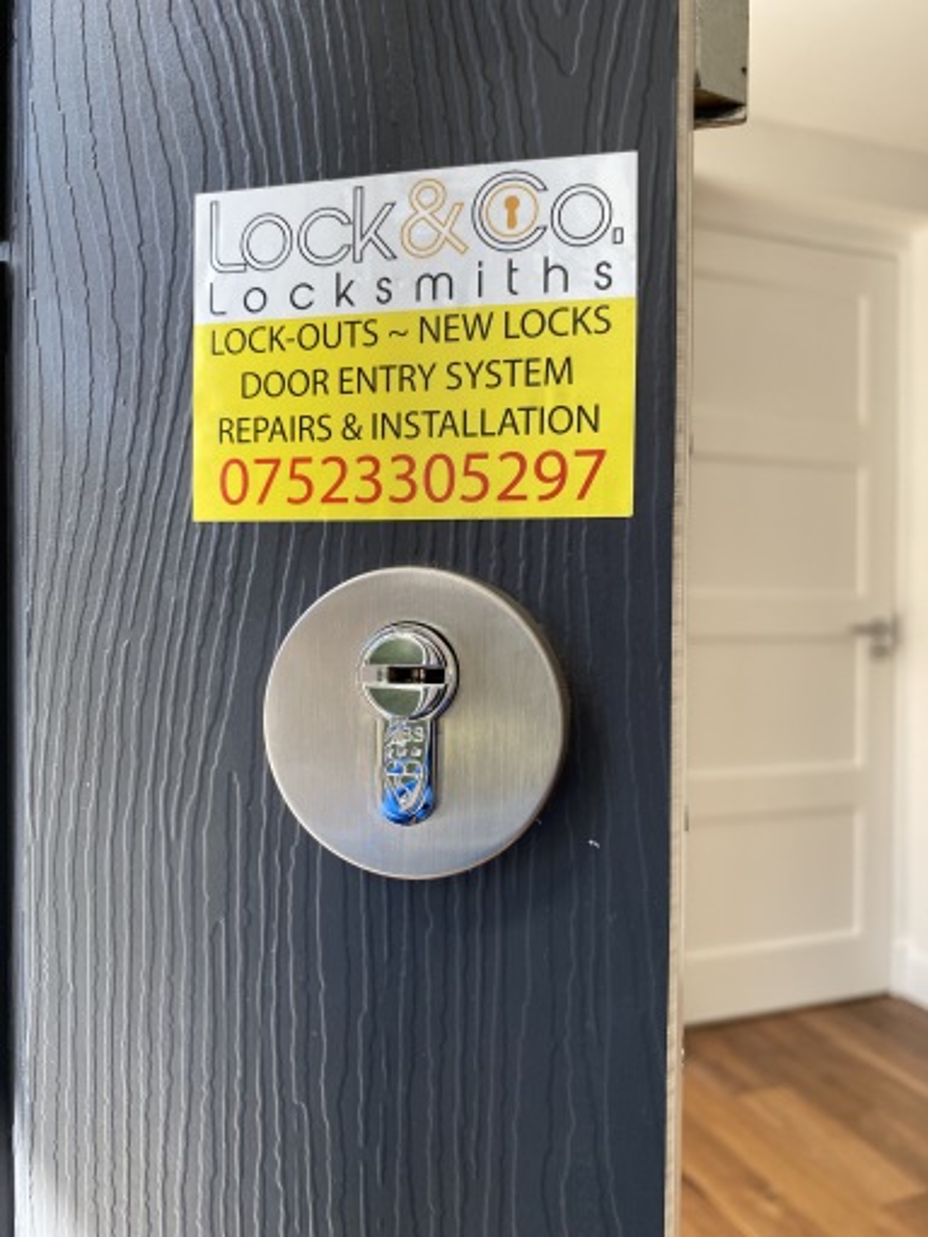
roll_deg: -0.6
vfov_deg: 67.3
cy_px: 618
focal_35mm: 26
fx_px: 929
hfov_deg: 53.1
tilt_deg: -0.5
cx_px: 464
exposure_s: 1/297
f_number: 1.8
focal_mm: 4.25
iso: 32
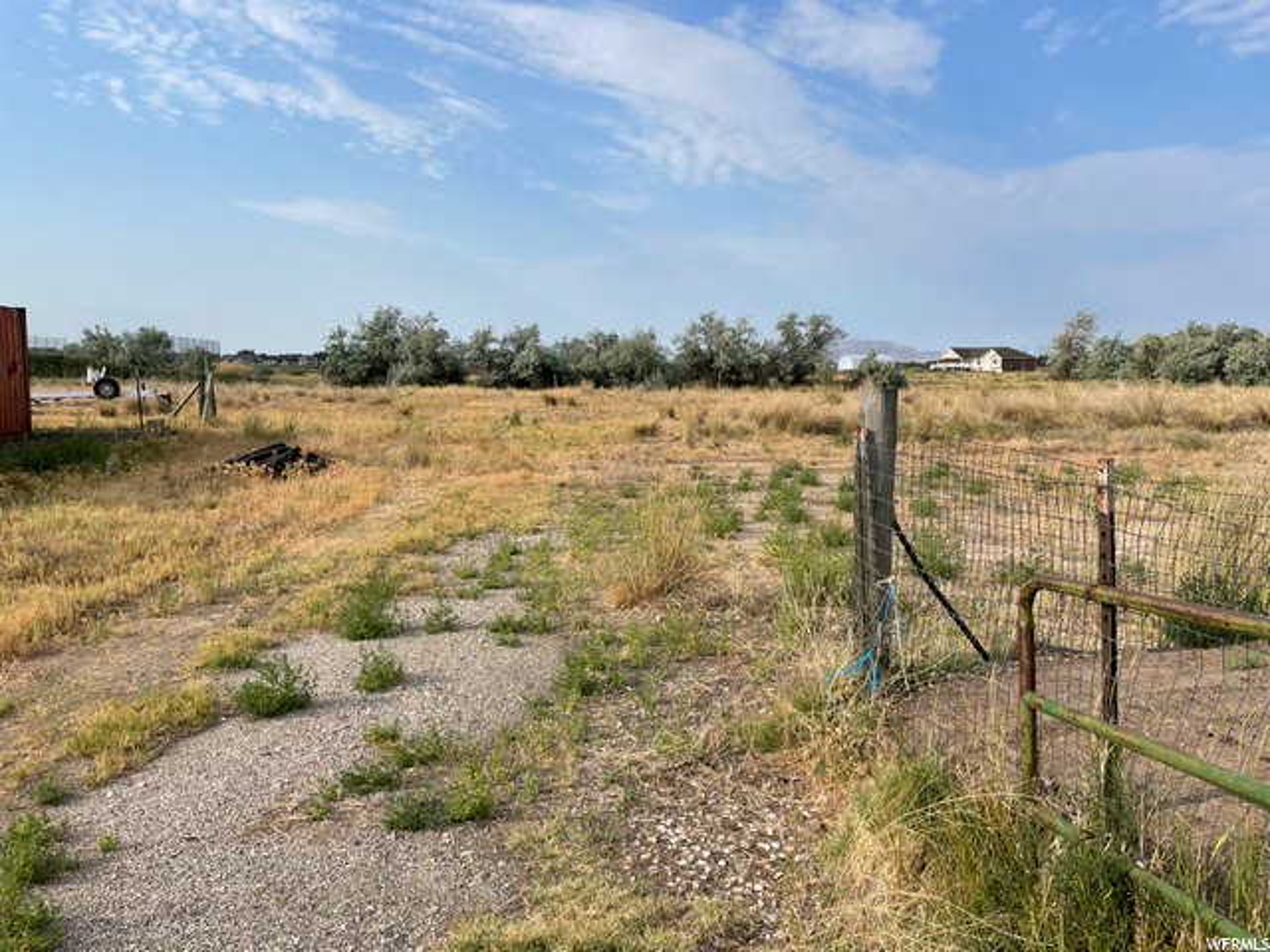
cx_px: 635
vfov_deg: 53.1
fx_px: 954
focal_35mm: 26
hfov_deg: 67.3
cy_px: 476
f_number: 1.6
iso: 32
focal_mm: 4.2
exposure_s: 1/3731
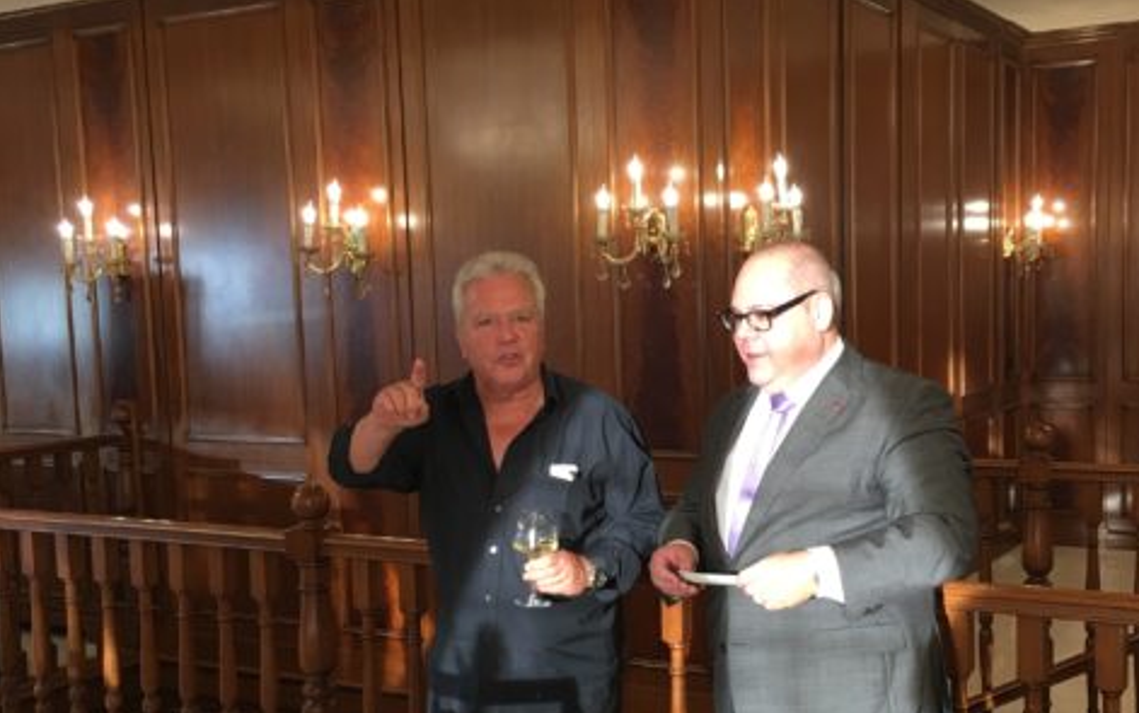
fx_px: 1429
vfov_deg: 27.9
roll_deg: +2.2
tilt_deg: -5.6
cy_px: 456
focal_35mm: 46
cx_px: 635
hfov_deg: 43.4
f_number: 2.2
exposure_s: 1/17
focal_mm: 4.15
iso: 32
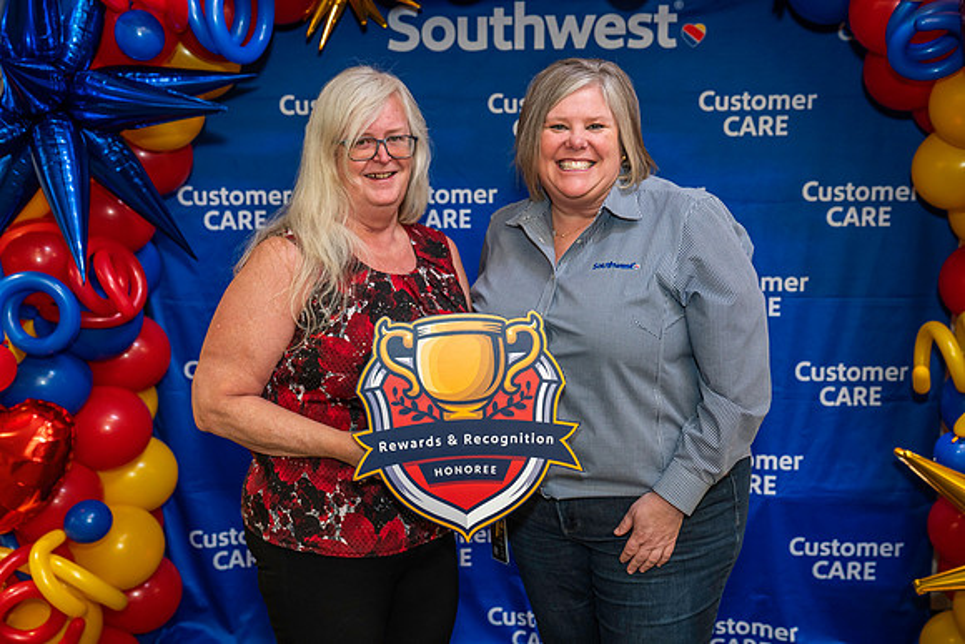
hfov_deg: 45.4
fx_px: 1153
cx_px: 482
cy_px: 322
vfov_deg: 31.2
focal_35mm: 43
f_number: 4
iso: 1250
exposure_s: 1/160
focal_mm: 43
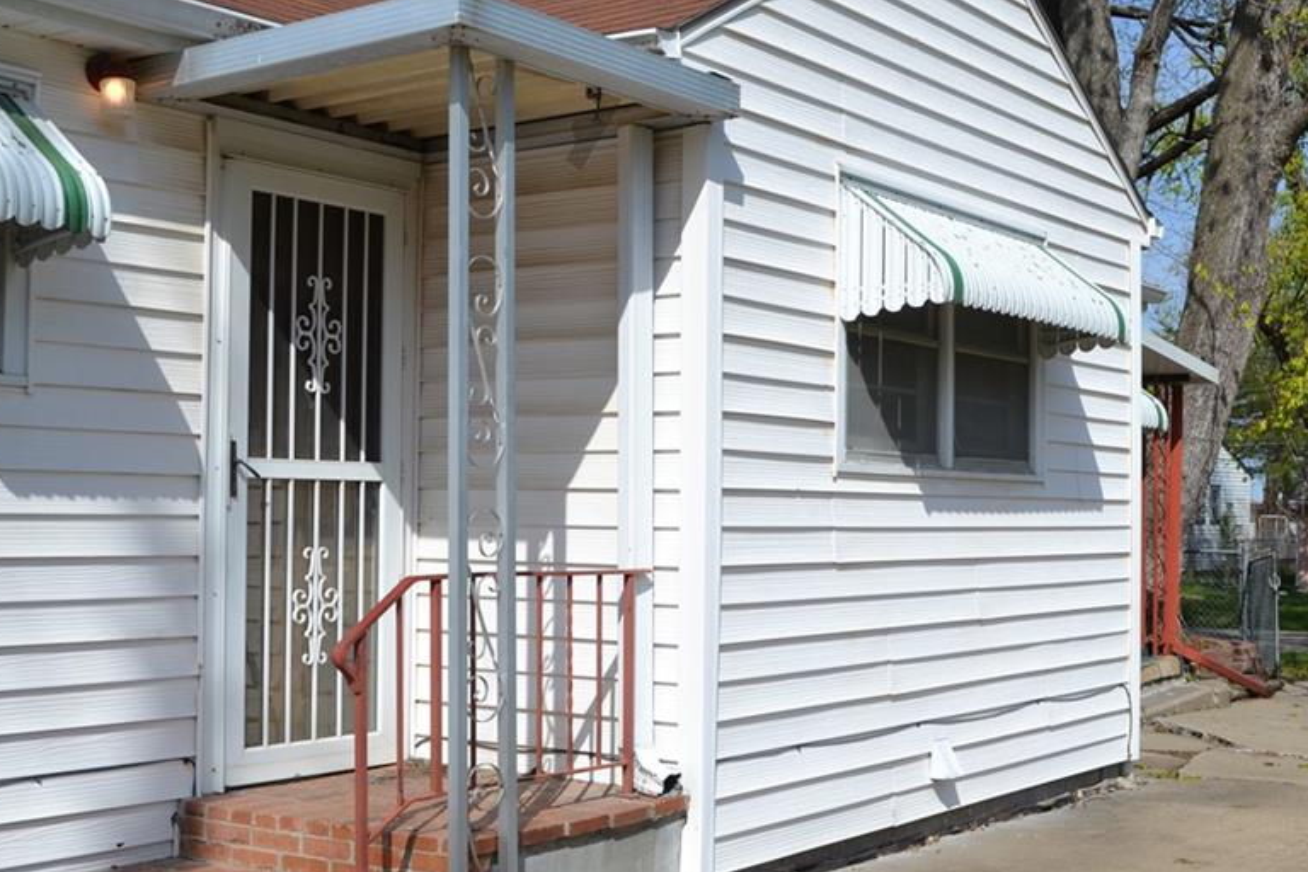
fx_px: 1744
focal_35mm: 48
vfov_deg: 28.1
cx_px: 683
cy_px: 445
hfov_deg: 41.1
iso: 100
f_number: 9
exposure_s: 1/320
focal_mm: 24
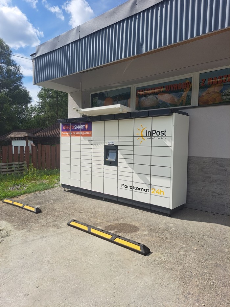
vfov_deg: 71.6
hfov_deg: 56.8
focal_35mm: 24
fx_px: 213
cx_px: 115
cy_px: 154
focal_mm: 5.23
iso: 50
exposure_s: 1/1828
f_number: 1.8
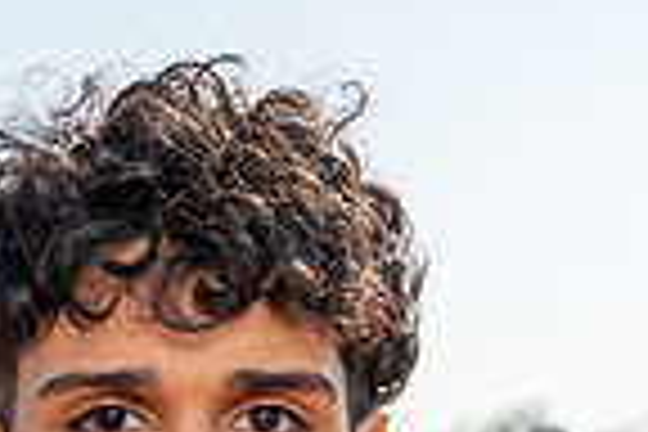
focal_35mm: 194
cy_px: 990
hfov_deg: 10.6
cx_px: 189
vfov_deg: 6.8
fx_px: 3492
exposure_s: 1/200
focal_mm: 62
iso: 125
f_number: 9
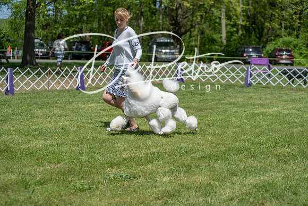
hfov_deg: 28.8
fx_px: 599
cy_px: 103
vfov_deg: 19.5
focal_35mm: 70
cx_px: 154
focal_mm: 70
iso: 100
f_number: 4
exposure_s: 1/1000
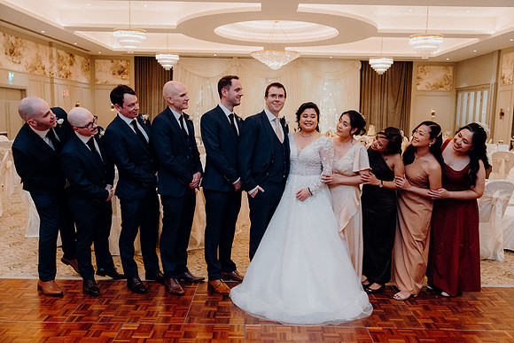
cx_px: 257
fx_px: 457
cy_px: 172
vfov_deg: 41.1
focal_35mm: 32
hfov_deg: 58.7
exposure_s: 1/160
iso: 3200
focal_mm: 32
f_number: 3.5
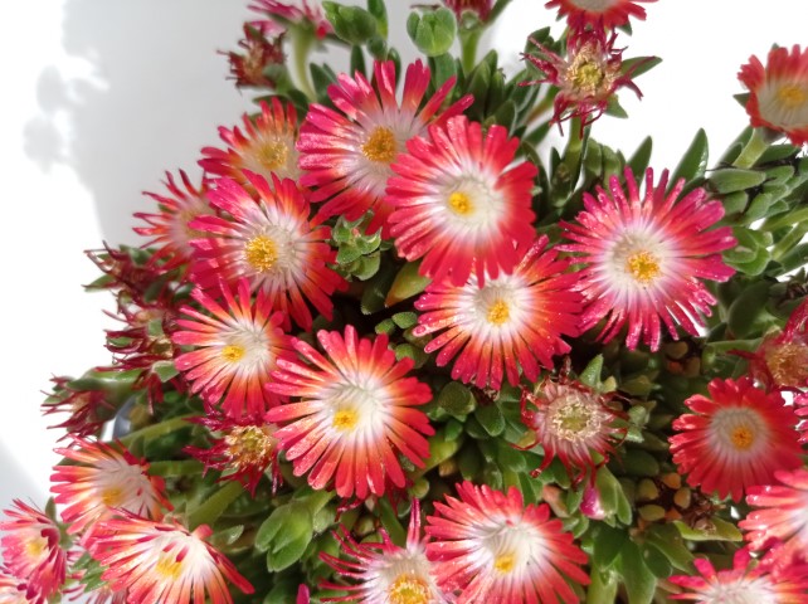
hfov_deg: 63.5
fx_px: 653
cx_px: 404
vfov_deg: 49.7
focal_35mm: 28
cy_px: 302
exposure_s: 1/2481
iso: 101
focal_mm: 4.74
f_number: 1.79
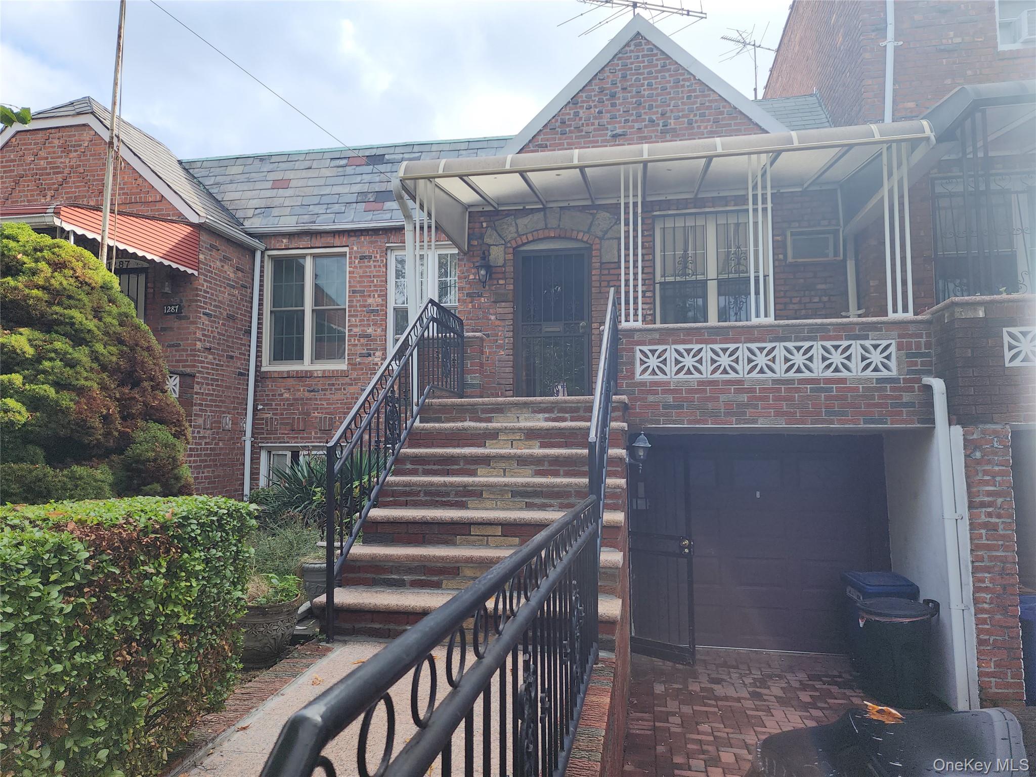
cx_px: 518
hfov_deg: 73.9
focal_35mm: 23
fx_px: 688
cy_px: 388
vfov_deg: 58.9
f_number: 1.8
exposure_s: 1/383
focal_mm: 6.4
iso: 12
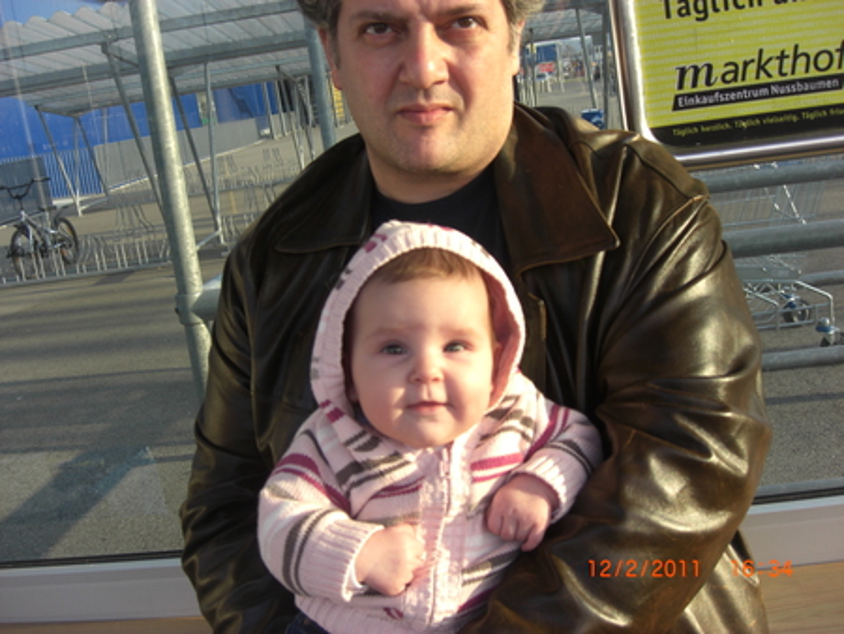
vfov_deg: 37.8
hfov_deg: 49.0
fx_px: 927
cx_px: 422
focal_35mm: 38
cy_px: 317
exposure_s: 1/250
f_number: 2.8
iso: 80
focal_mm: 7.9
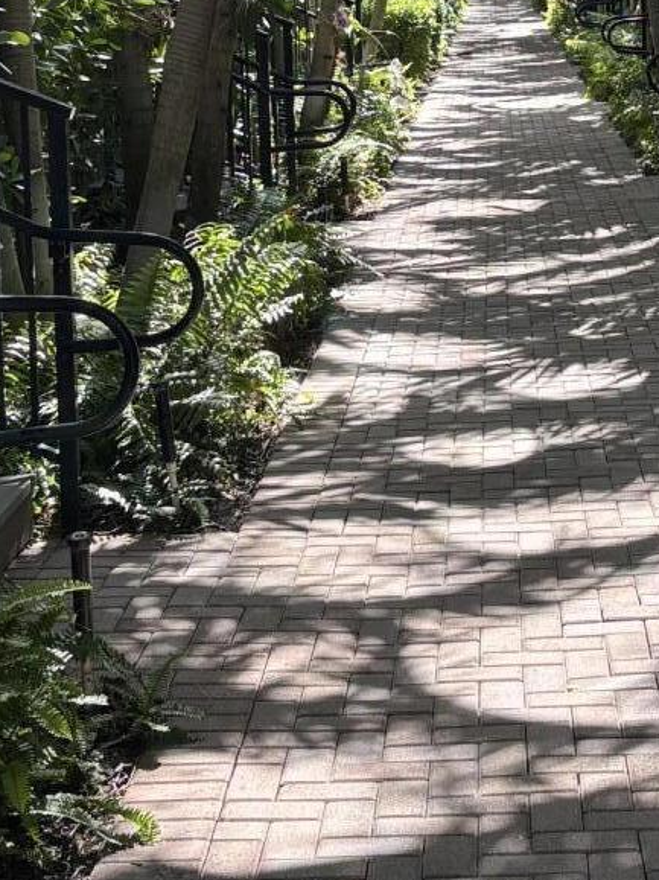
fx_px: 2286
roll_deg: +1.2
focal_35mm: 90
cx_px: 527
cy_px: 50
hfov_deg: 16.3
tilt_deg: -3.8
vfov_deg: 21.2
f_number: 1.6
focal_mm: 5.96
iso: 50
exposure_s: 1/341
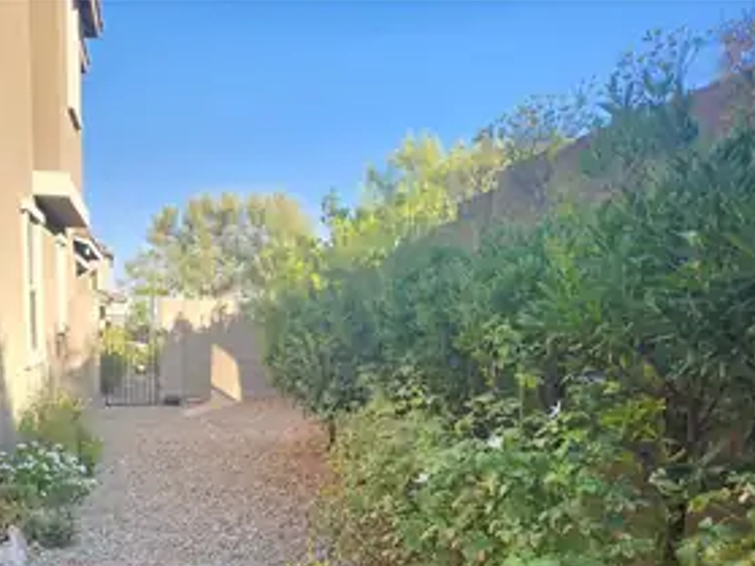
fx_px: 719
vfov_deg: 42.0
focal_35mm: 33
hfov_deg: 53.9
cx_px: 233
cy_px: 404
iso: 40
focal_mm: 5.54
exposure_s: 1/180
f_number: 1.8
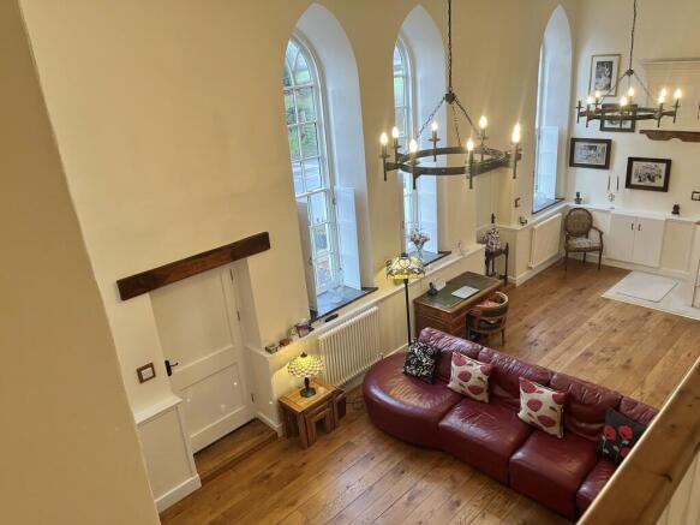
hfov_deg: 67.3
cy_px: 262
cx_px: 350
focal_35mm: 26
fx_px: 526
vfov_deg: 53.0
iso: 64
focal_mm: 5.1
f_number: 1.6
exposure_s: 1/50
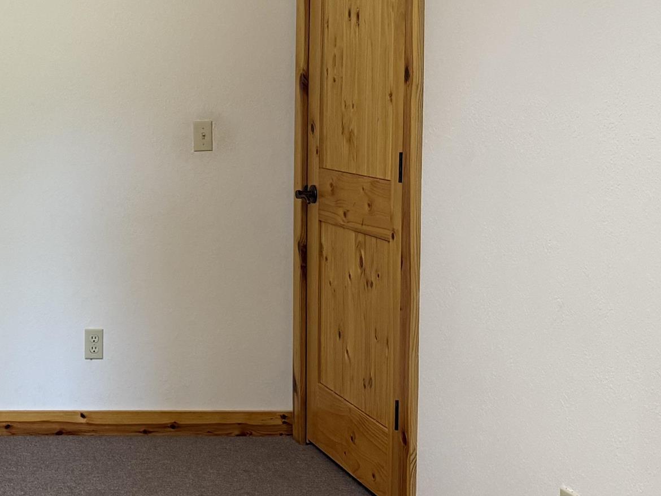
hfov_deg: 27.7
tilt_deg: -3.7
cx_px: -90
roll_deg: -0.3
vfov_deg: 23.1
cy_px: 144
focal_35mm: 63
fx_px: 1203
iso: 320
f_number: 1.78
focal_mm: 6.76
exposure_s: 1/60
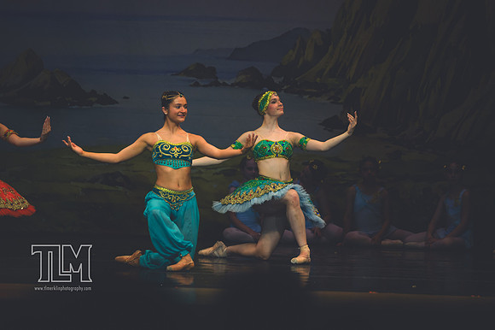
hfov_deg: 6.9
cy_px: 165
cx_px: 248
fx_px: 4122
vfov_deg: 4.6
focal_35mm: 300
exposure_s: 1/500
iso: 450
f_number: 2.8
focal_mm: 200
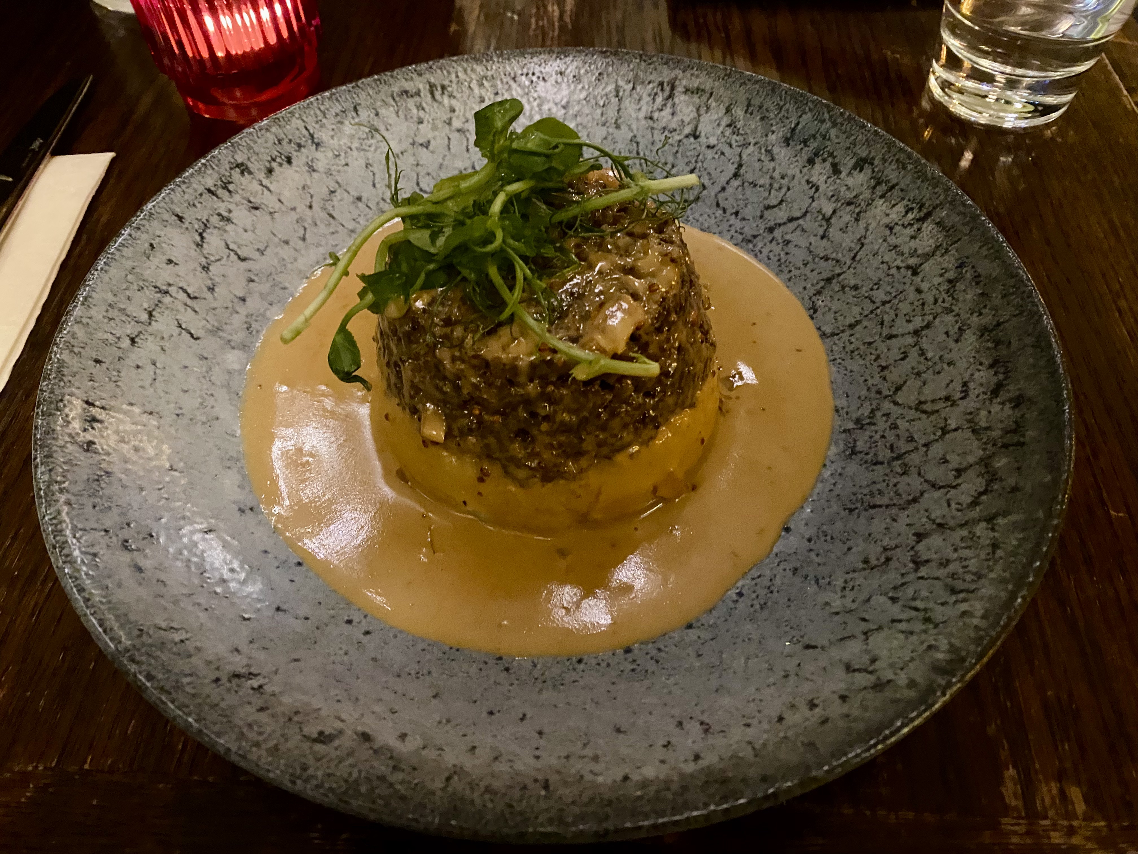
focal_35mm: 26
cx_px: 569
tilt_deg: -52.3
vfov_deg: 53.1
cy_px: 427
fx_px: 855
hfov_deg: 67.3
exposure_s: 1/25
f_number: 1.8
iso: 800
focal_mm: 4.25
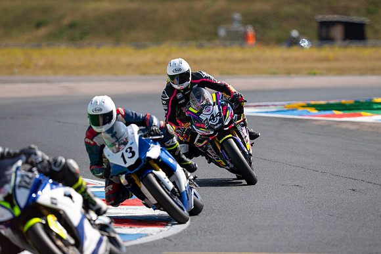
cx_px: 220
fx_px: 4884
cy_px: 108
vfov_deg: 3.0
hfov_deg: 4.5
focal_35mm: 461
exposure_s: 1/500
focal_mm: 400
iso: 50
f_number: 4
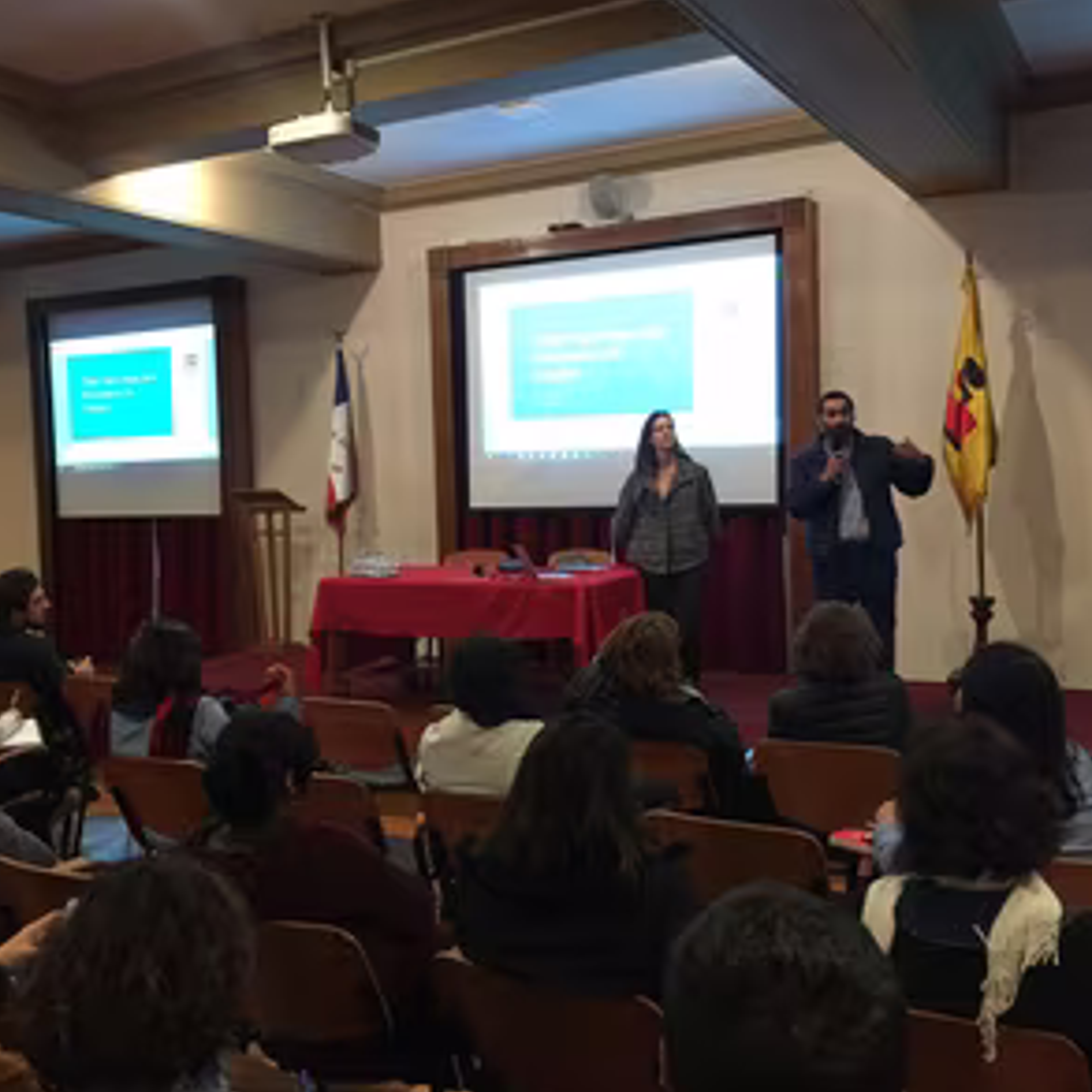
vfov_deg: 47.2
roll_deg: +1.2
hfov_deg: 47.1
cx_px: 470
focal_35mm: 35
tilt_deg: -2.7
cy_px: 540
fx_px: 1249
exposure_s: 1/17
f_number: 2.2
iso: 160
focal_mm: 4.15
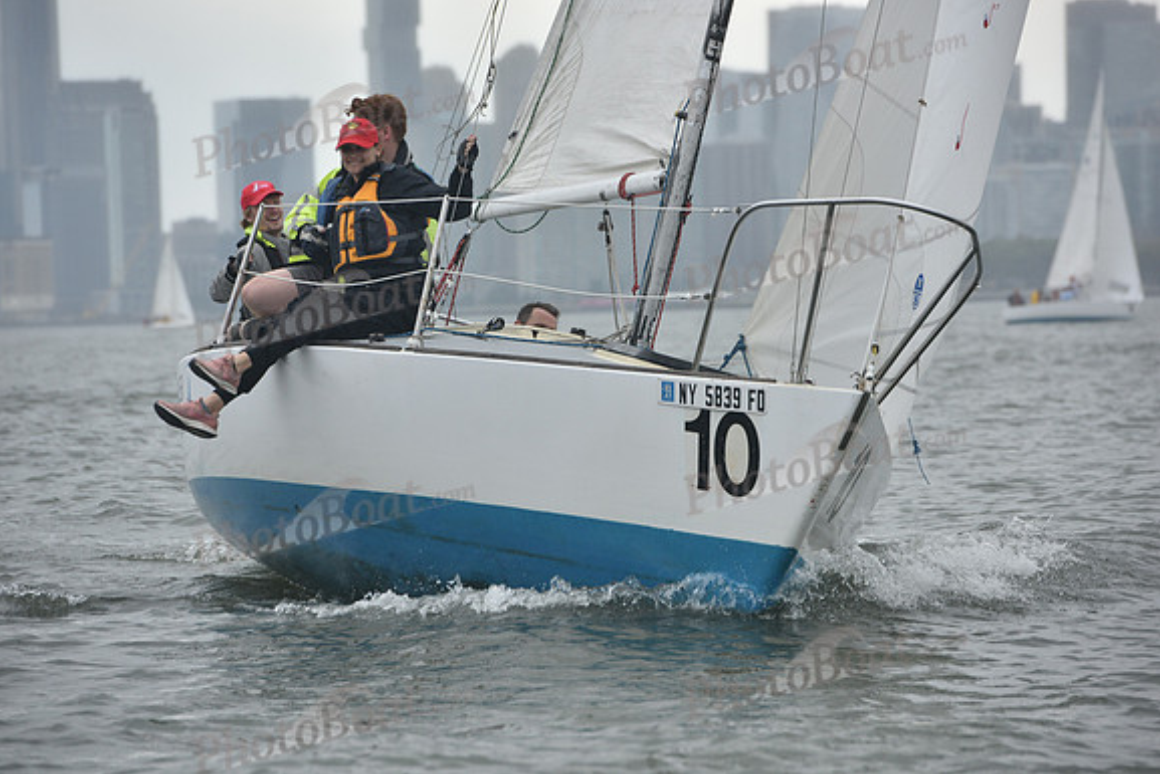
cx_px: 581
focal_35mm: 201
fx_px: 6478
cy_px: 387
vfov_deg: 6.8
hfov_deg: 10.2
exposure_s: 1/800
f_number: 7.1
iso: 400
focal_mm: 200
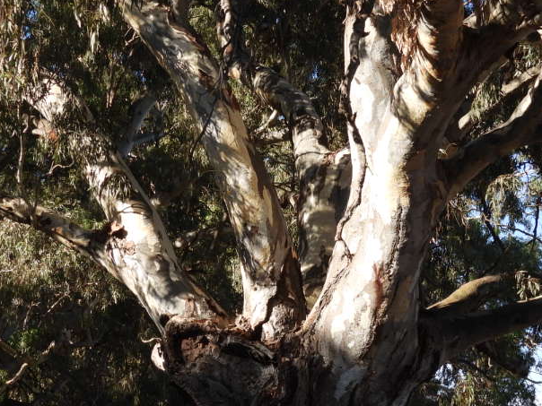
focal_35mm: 112
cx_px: 284
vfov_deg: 13.2
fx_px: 1754
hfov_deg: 17.6
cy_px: 238
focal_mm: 8.4
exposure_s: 1/500
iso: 100
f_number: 3.2
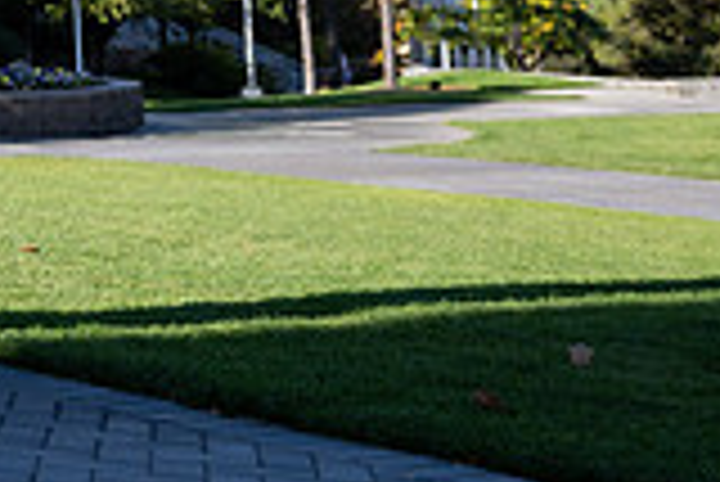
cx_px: -477
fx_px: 2462
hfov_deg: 15.0
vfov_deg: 10.7
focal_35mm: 123
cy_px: -300
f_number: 4
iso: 125
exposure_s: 1/640
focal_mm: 34
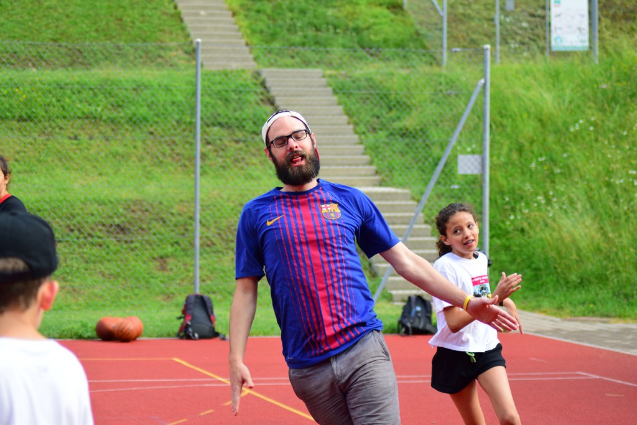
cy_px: 212
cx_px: 318
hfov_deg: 19.5
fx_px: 1858
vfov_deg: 13.0
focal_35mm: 105
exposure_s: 1/1000
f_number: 4
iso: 500
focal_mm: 70
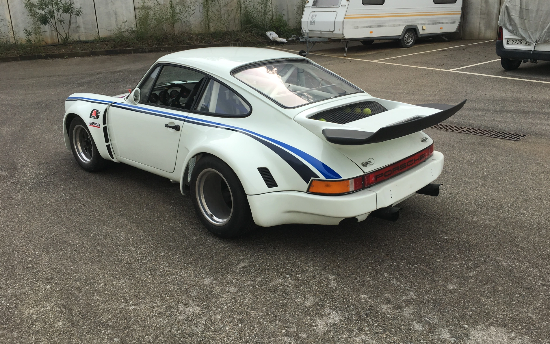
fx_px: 465
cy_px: 160
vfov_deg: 40.6
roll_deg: +1.3
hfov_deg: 61.2
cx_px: 276
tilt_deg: -16.9
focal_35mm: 31
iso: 25
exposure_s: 1/884
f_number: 2.2
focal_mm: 4.15
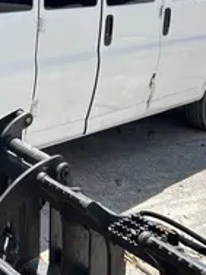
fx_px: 603
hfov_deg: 17.8
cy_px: 20
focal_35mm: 76
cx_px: -79
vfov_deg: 24.8
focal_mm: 5.7
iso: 50
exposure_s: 1/2915
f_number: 1.5
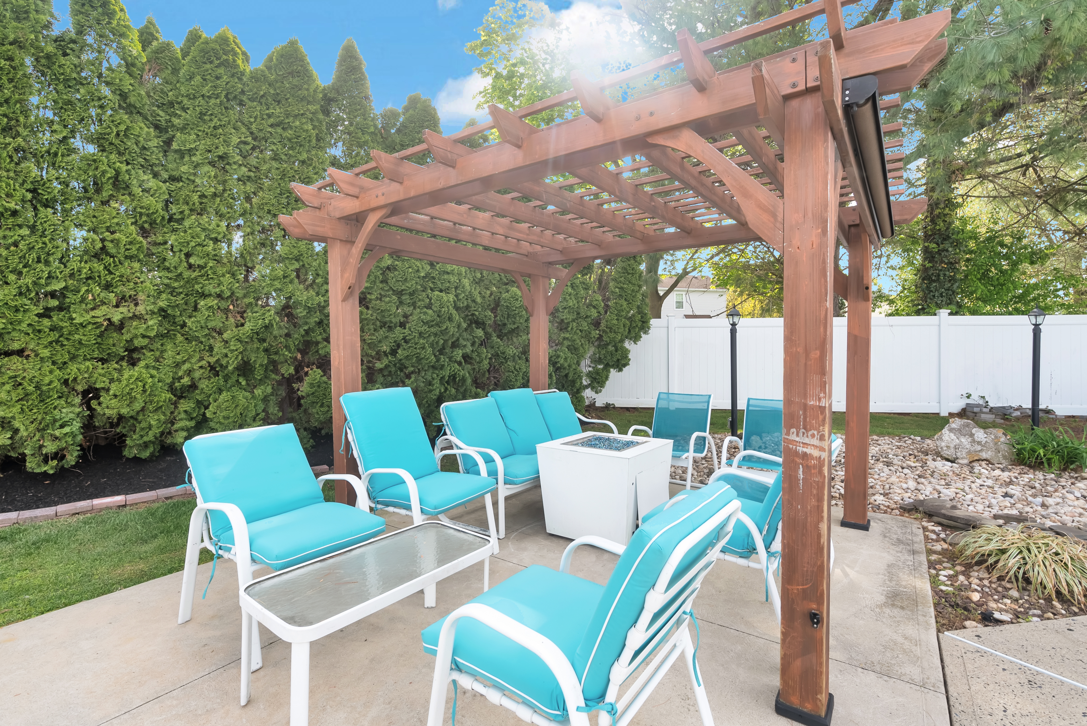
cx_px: 544
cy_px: 363
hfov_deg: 96.7
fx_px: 483
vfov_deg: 73.8
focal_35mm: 16
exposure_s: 1/60
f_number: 8
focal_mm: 16
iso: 100
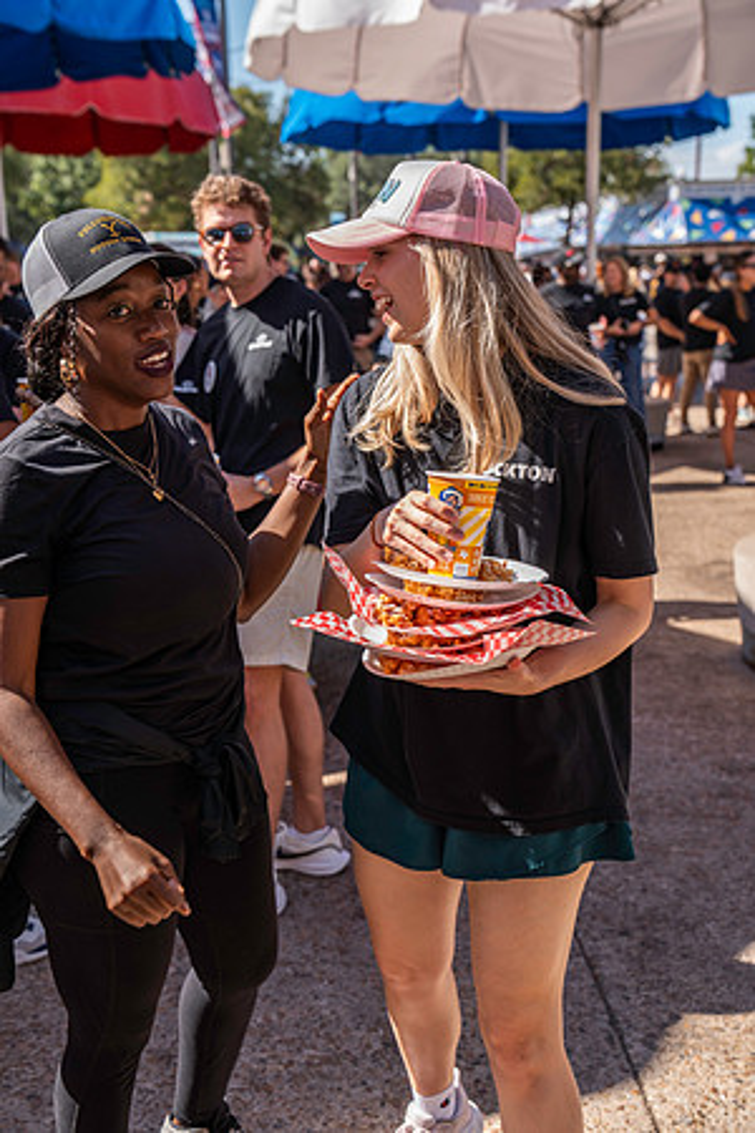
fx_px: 1447
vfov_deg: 42.7
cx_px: 378
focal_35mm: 46
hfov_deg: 29.2
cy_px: 566
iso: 100
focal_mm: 46
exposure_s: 1/250
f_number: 4.5
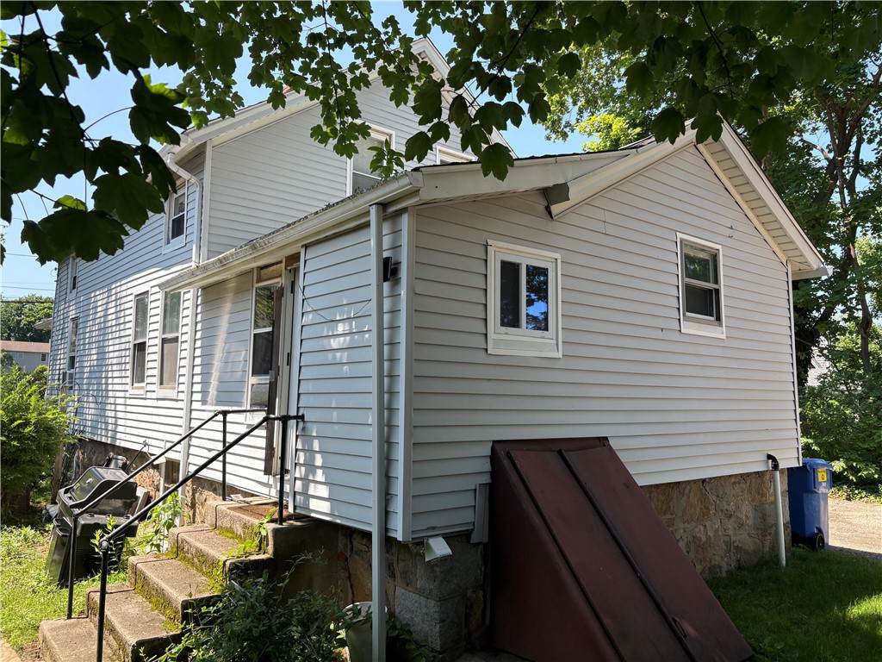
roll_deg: -0.6
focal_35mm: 26
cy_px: 331
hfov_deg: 67.3
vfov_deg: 53.1
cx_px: 441
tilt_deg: +6.9
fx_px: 662
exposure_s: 1/973
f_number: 1.6
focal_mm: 5.96
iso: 64
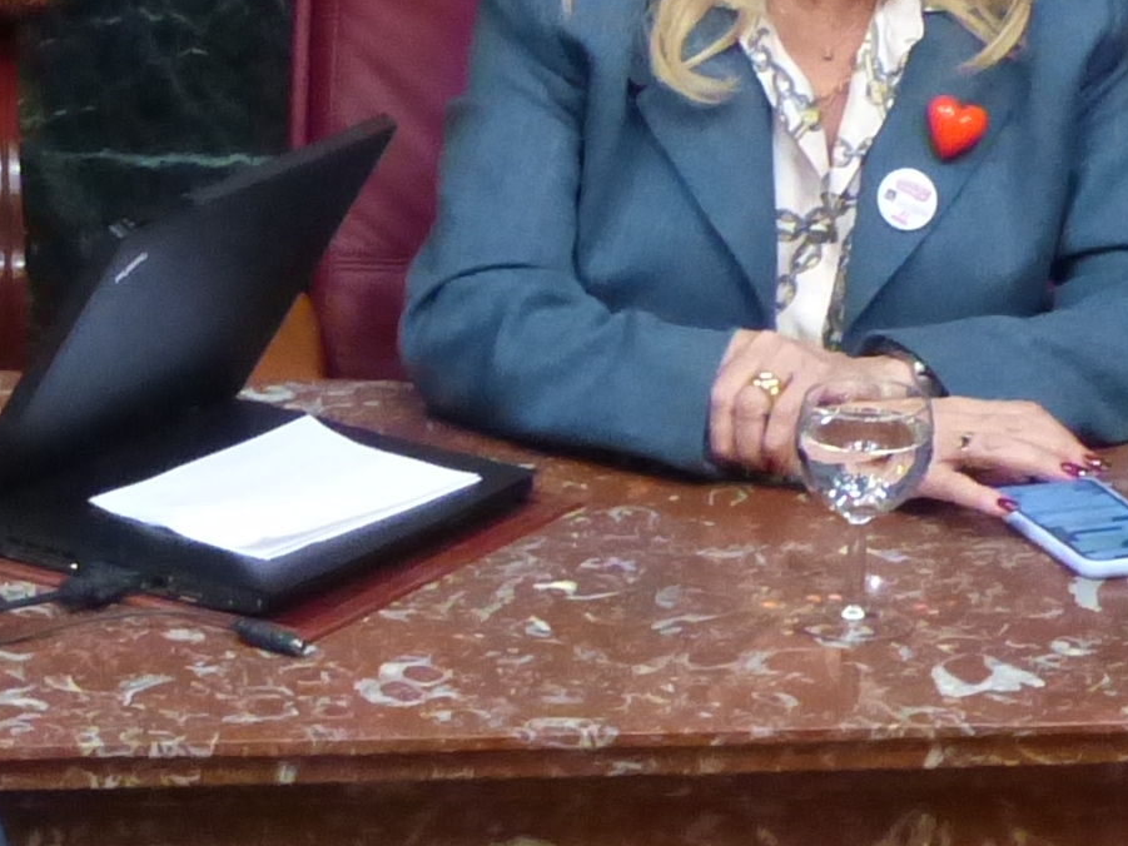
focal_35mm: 497
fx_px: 16197
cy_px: 1362
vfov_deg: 3.0
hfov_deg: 4.0
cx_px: -260
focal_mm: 20.1
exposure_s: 1/50
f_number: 3.2
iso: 800
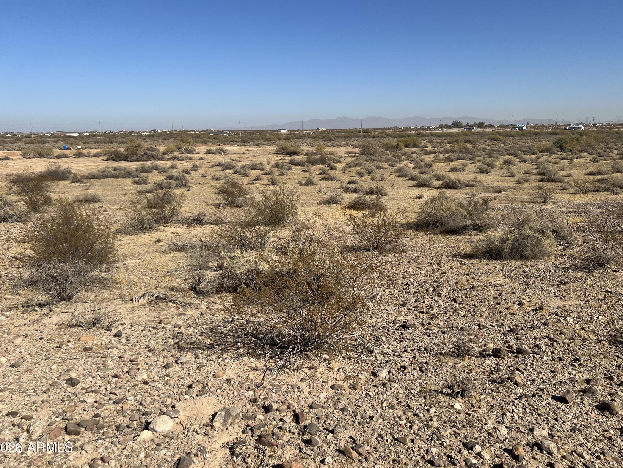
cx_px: 315
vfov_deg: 51.3
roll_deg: +1.7
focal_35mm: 27
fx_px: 486
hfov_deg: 65.3
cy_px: 227
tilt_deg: -12.2
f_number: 1.5
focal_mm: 5.7
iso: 50
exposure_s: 1/6579
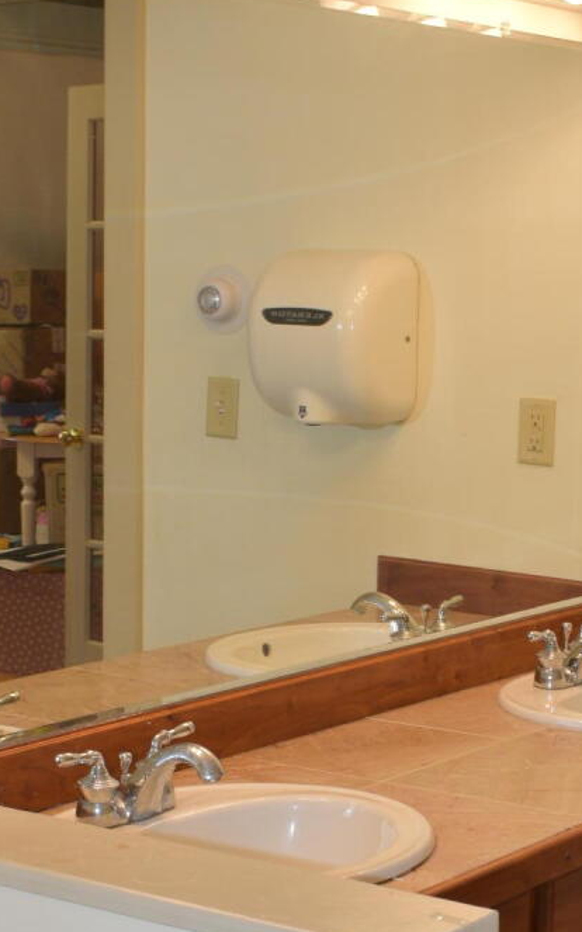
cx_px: 369
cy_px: 668
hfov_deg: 15.7
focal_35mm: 83
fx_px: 2108
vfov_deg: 24.7
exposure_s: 1/30
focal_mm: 18
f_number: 7.1
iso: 160
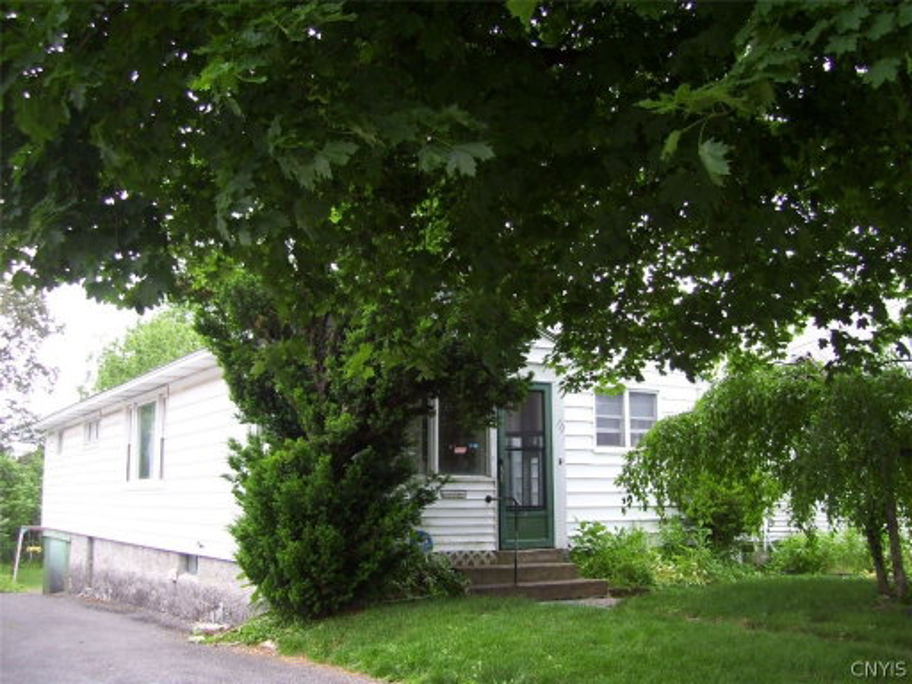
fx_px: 948
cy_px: 342
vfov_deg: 39.7
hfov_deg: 51.4
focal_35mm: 36
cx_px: 456
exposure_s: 1/160
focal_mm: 6
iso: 80
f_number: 2.7
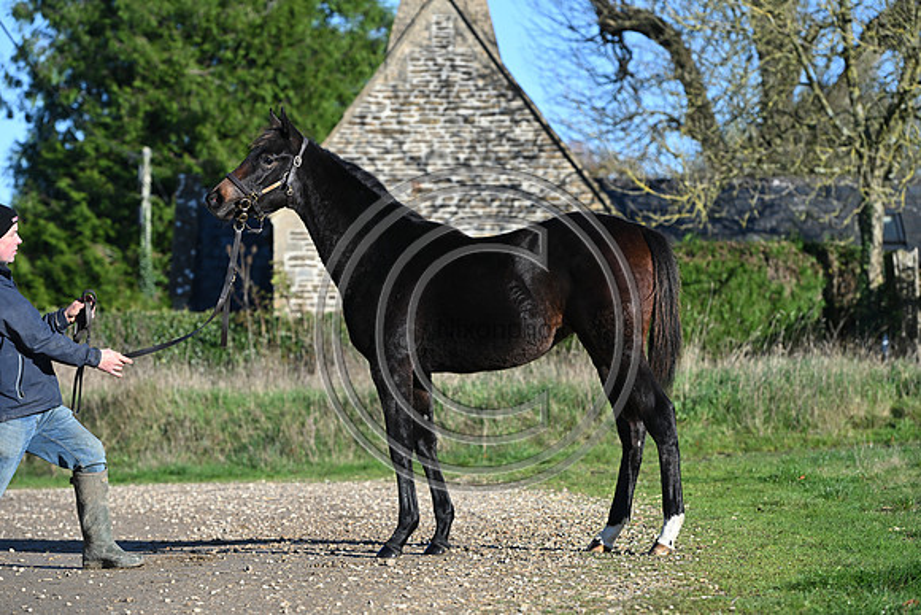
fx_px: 3199
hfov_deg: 16.4
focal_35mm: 125
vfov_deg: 11.0
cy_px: 308
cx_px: 460
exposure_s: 1/1250
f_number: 4.5
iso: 250
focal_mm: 125
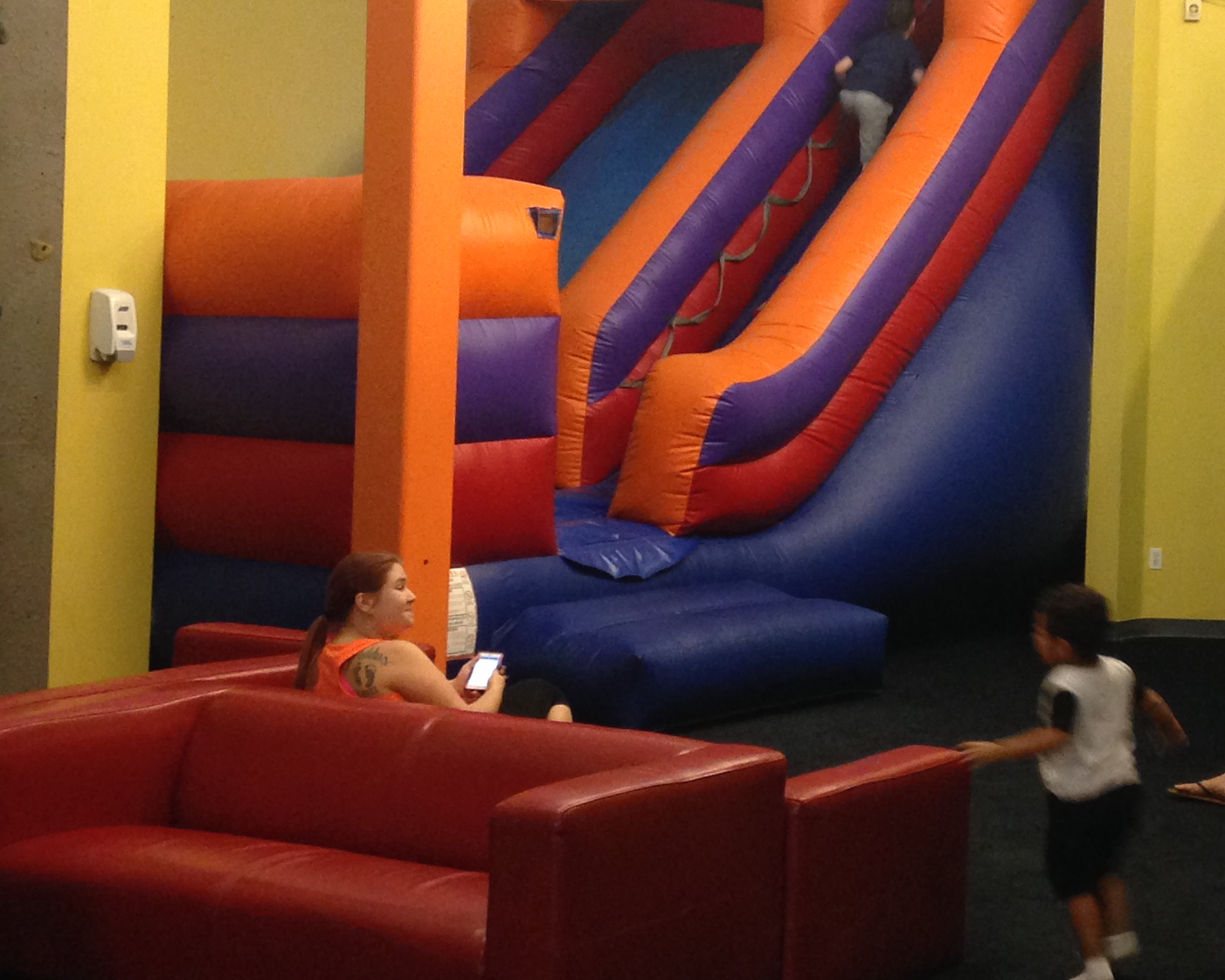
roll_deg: -2.3
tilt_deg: -1.2
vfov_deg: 20.4
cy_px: 354
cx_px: 876
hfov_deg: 25.2
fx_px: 2719
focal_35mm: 75
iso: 200
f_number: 2.4
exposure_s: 1/20
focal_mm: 4.12
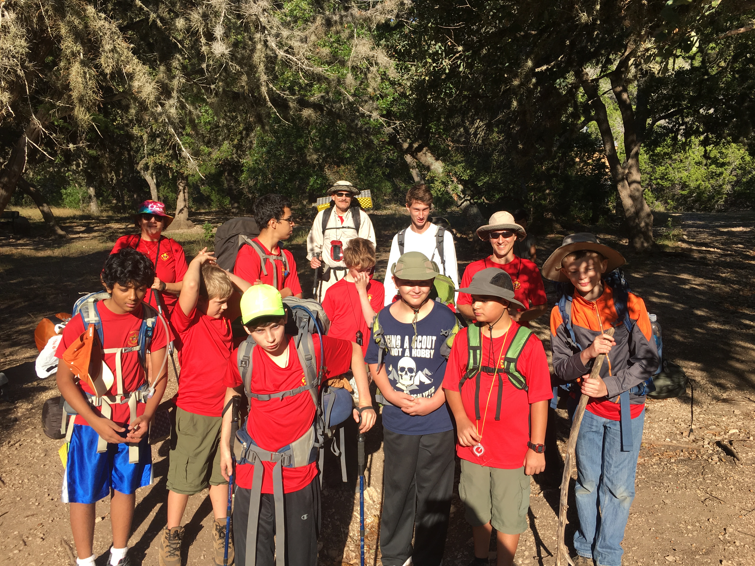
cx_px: 378
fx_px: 633
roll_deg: -2.3
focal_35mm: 29
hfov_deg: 61.7
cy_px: 283
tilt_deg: -2.2
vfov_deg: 48.2
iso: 25
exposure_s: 1/754
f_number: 2.2
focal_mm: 4.15
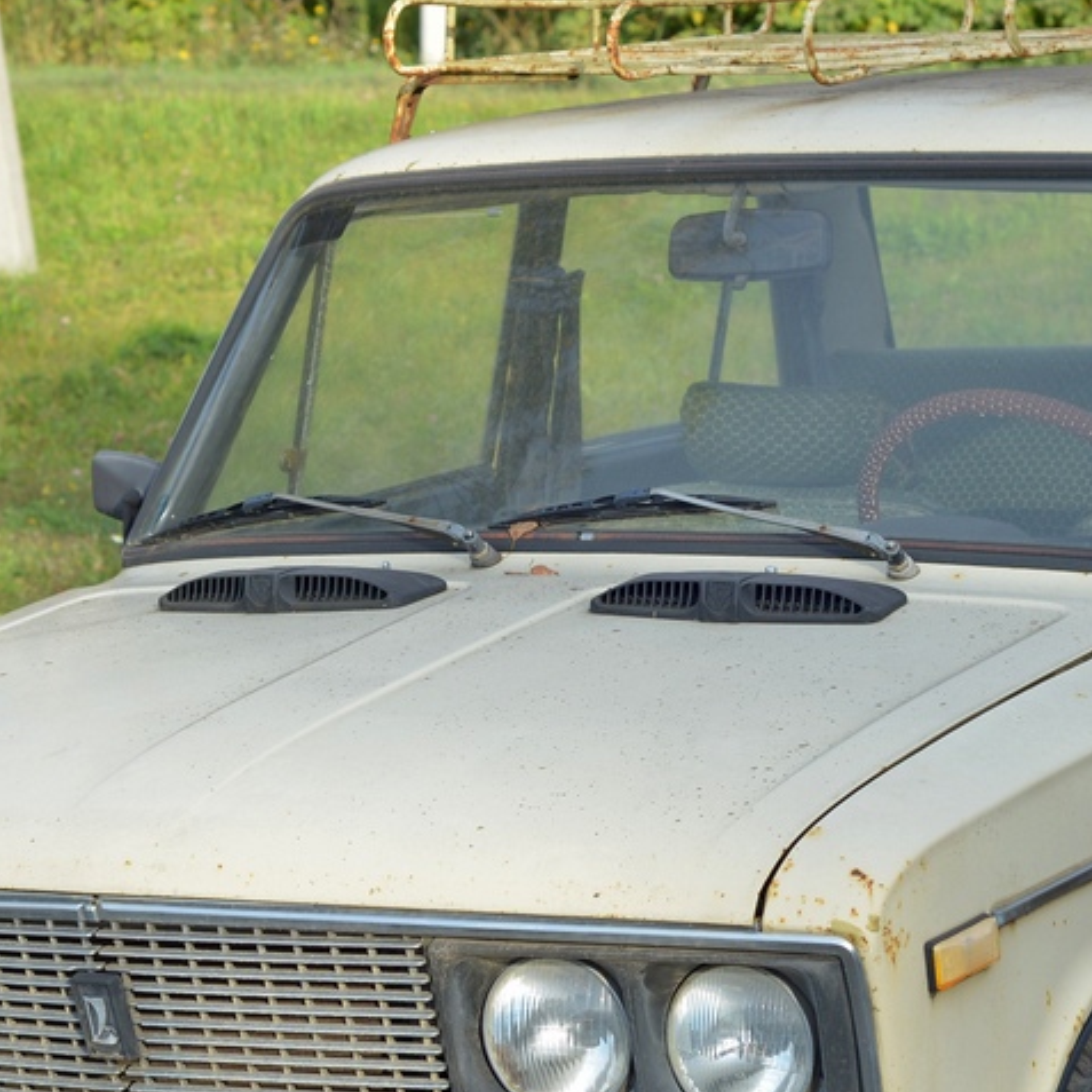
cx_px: 648
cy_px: 611
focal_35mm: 125
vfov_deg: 14.0
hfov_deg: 13.9
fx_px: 4461
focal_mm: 50
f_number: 5.6
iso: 200
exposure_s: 1/250
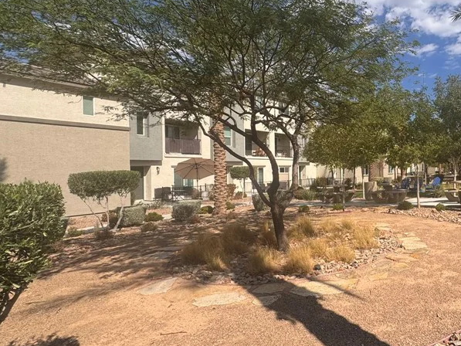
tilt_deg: +0.2
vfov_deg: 56.8
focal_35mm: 24
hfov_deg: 65.0
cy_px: 171
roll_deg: +0.8
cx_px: 371
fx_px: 320
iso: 50
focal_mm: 2.22
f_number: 2.2
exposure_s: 1/2415
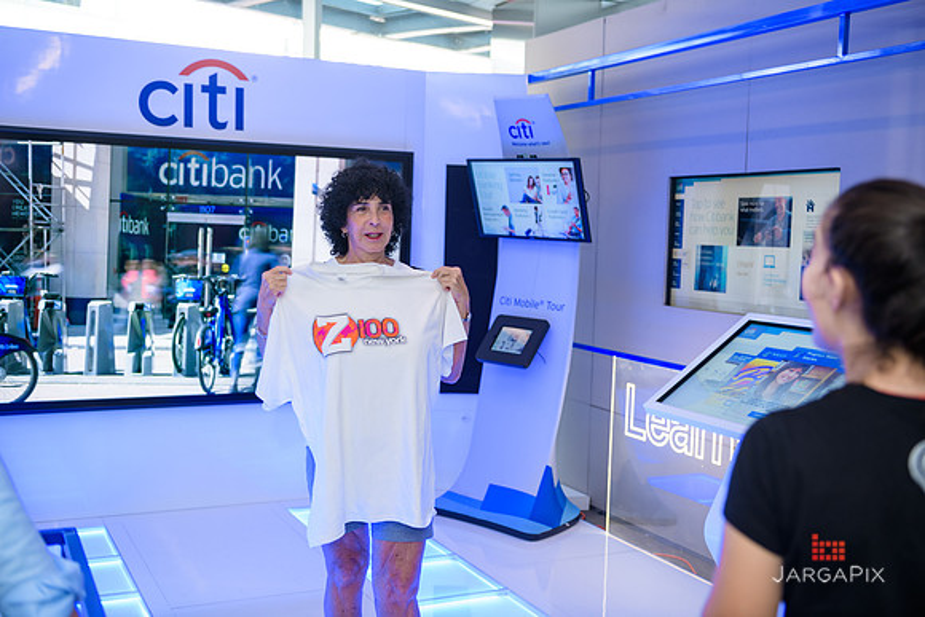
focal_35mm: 42
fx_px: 1079
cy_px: 308
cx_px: 462
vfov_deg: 31.9
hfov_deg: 46.4
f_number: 3.2
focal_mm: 42
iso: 400
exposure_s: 1/125
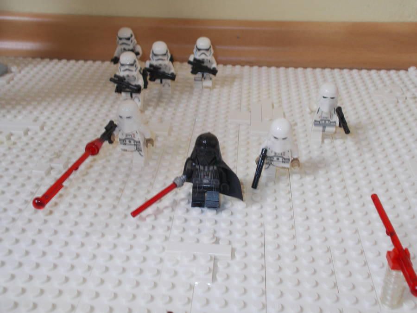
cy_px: 156
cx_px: 208
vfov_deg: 32.9
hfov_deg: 42.9
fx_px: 530
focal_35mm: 44
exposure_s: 1/30
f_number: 4.2
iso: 80
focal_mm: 7.9
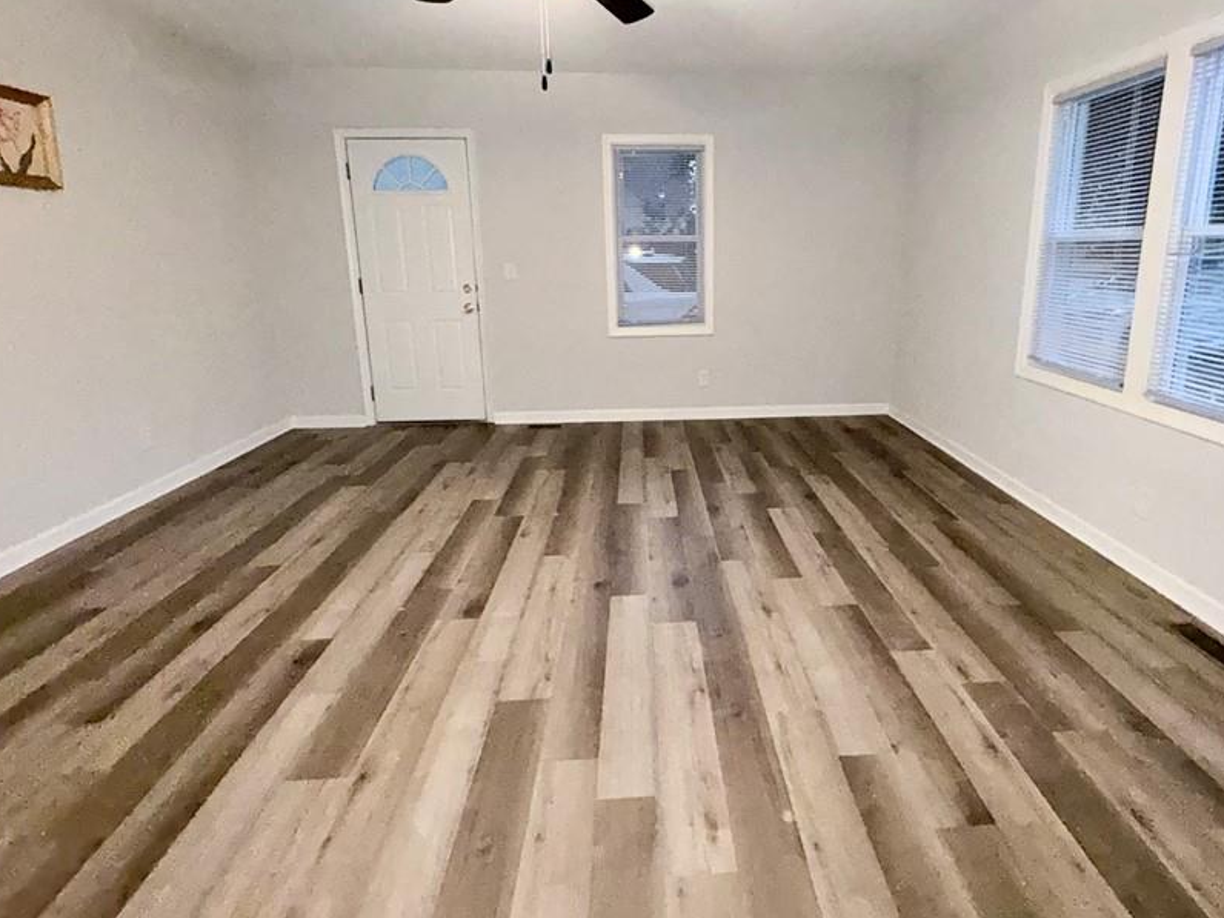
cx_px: 692
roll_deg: +1.1
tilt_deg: -11.6
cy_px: 378
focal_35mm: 18
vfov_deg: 71.0
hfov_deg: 87.3
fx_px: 636
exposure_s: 1/60
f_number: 2.2
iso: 1600
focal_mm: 2.22
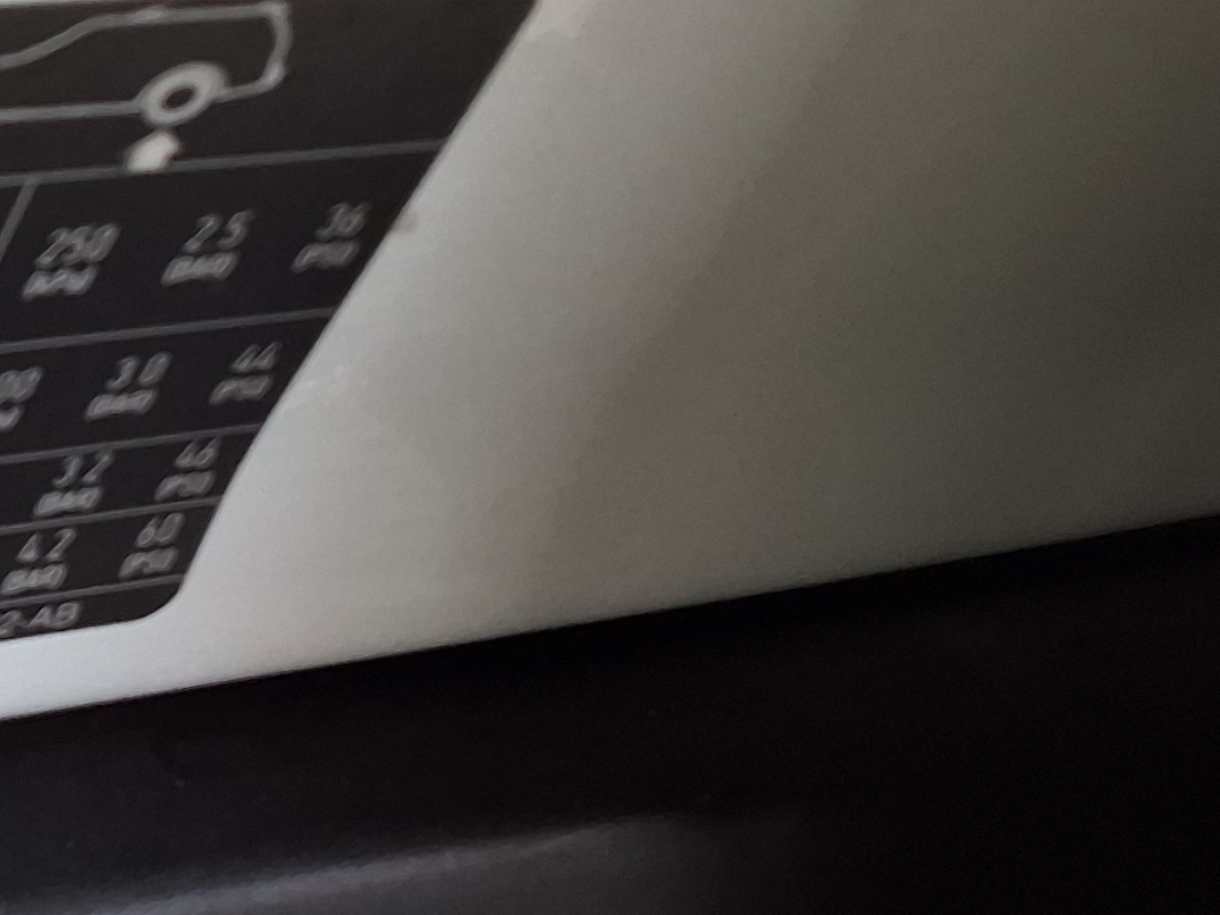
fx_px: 2995
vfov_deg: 17.1
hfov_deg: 20.5
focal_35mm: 85
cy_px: 99
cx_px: -471
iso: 64
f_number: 1.9
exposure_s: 1/40
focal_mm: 2.91
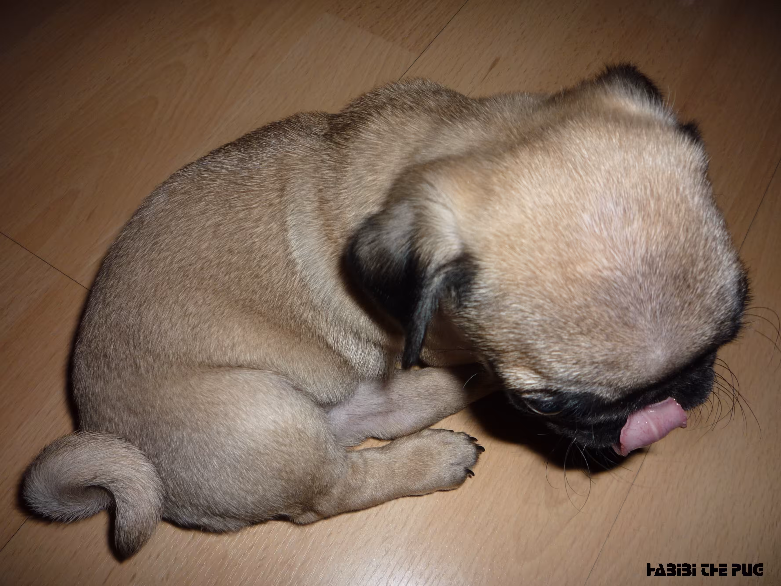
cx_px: 390
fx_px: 677
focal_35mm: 30
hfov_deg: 60.0
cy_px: 293
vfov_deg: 46.8
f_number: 4
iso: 100
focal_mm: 5.2
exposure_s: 1/30
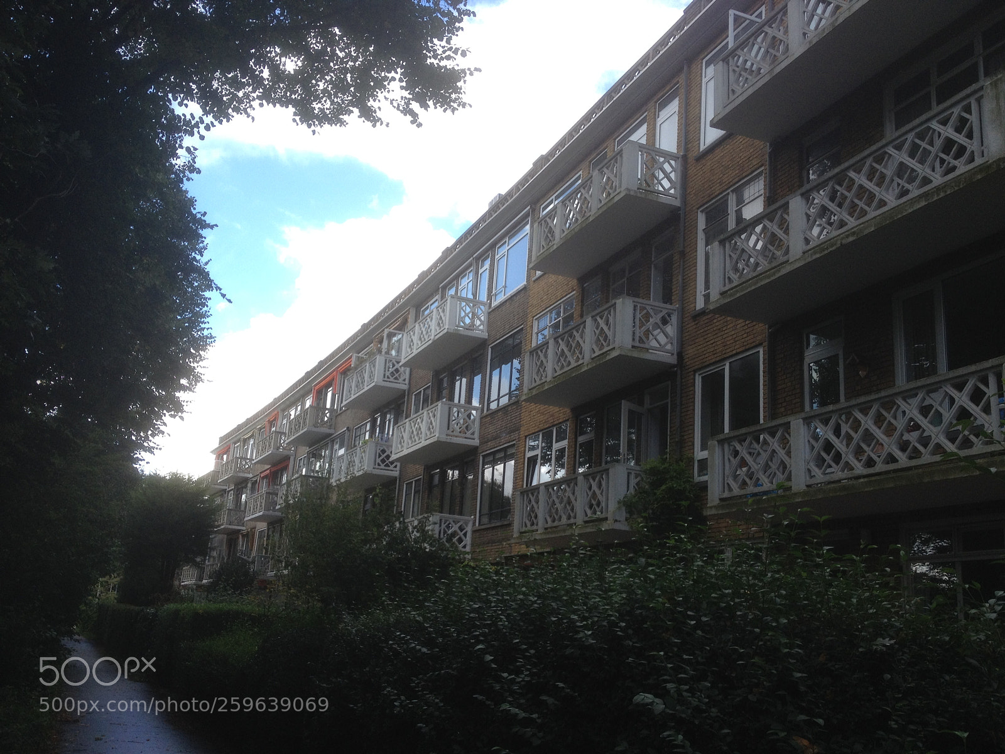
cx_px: 502
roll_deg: -5.3
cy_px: 377
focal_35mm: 35
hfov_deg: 52.6
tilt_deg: +15.2
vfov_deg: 40.7
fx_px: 1016
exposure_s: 1/506
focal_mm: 4.28
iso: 50
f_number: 2.4
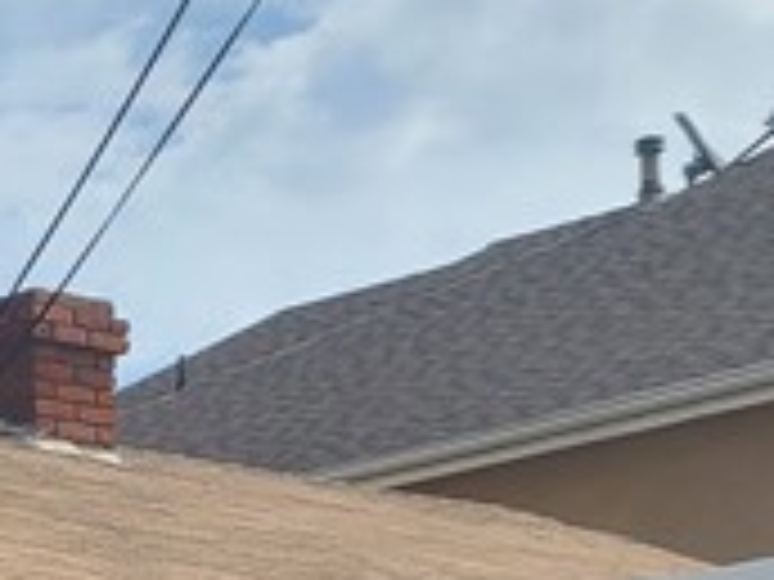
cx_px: -1242
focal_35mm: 155
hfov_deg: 10.5
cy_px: 877
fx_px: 3466
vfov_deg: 9.3
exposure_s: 1/2404
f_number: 1.8
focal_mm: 5.4
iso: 40
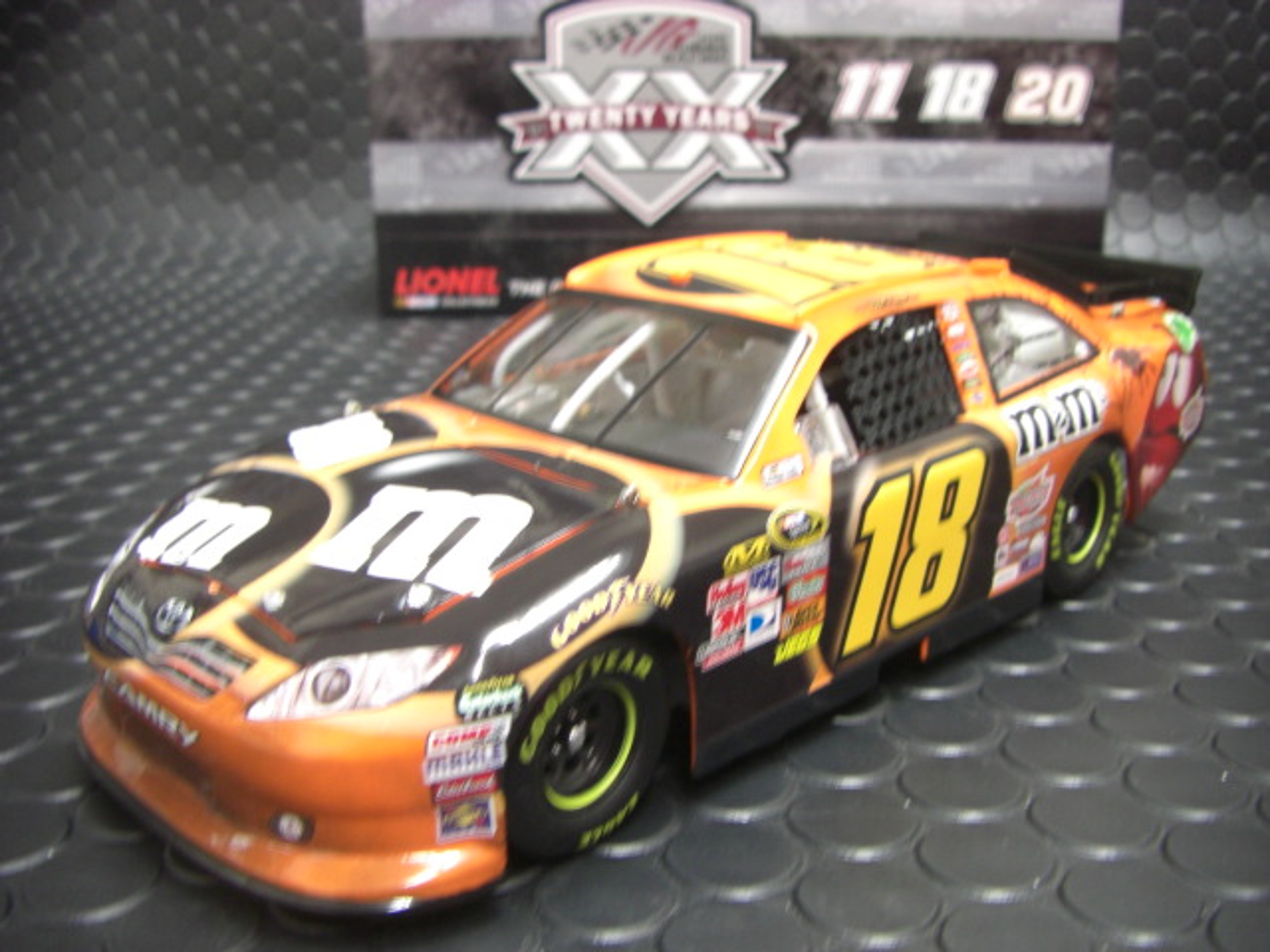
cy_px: 476
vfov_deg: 37.7
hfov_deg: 49.0
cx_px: 635
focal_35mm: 38
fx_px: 1394
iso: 200
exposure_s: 1/8
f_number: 3.4
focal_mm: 6.3
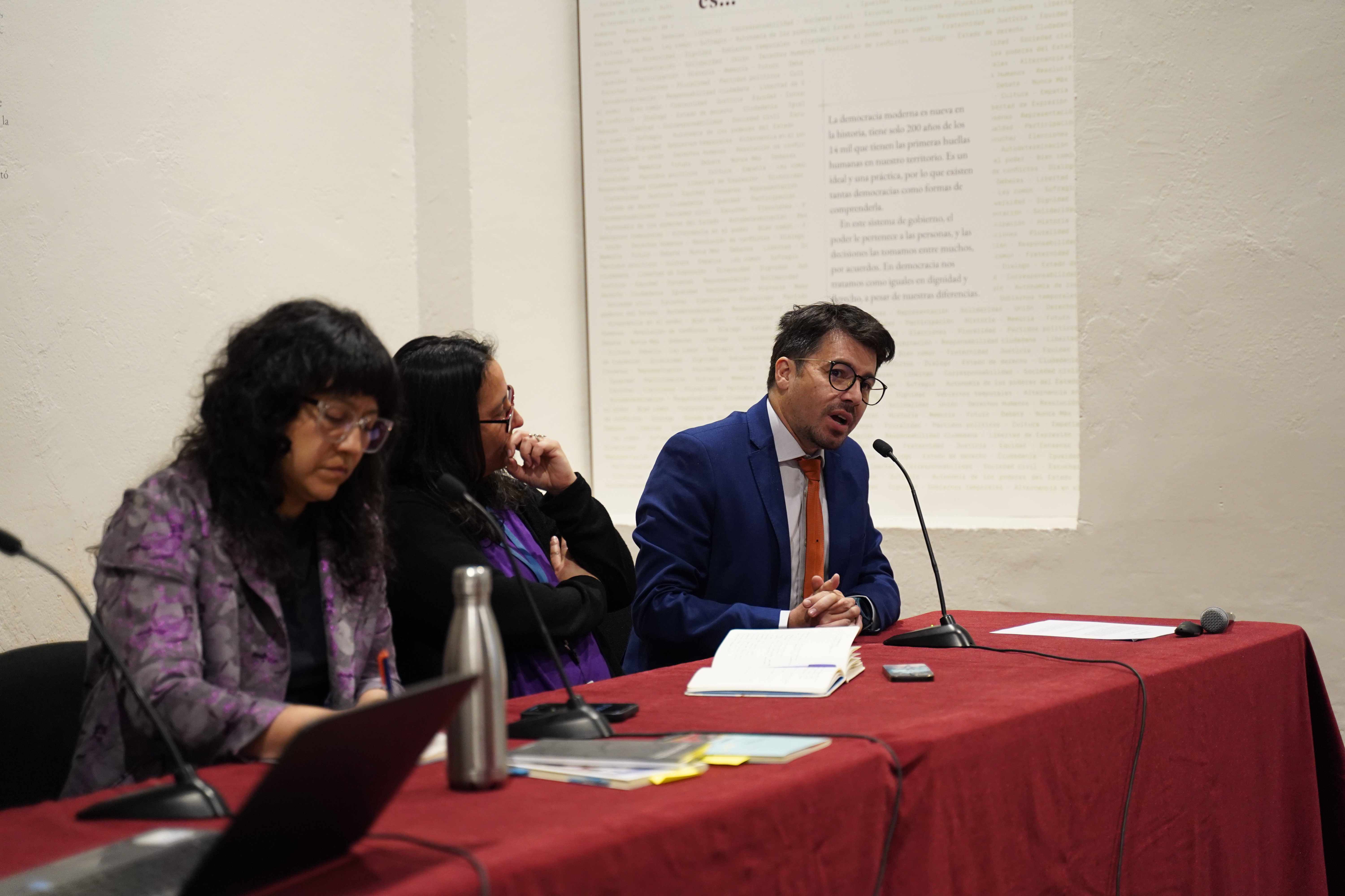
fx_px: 2316
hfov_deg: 32.4
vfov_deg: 21.9
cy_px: 448
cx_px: 672
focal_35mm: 62
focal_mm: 62
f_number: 2.8
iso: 3200
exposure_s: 1/100
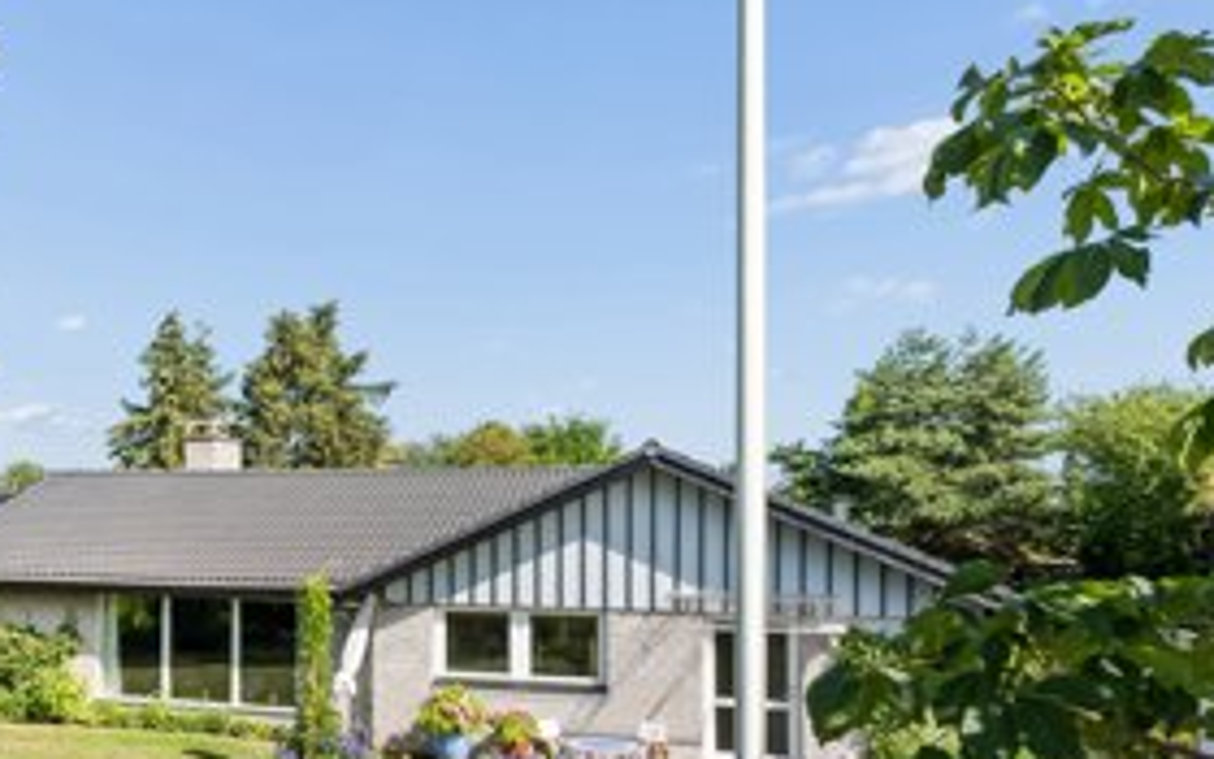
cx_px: 251
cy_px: 542
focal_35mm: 35
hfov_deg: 52.0
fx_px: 1158
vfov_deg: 35.7
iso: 220
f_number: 13
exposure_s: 1/125
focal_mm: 20
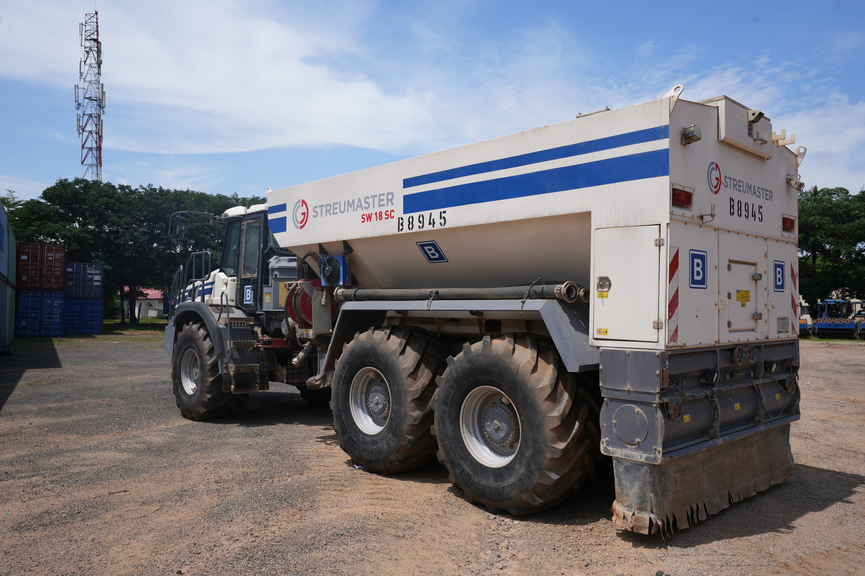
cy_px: 288
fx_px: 673
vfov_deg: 46.4
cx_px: 432
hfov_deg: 65.5
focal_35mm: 28
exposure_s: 1/320
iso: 100
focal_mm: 28
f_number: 8
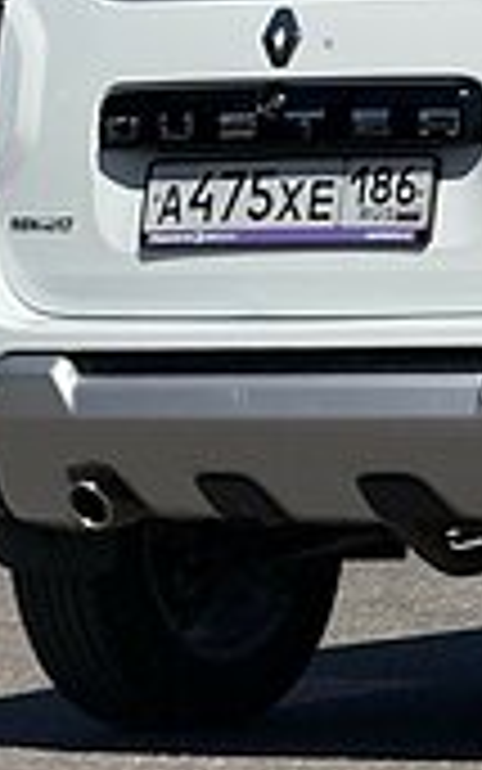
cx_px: 923
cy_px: 257
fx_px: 8568
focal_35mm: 408
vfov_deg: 5.1
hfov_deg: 3.2
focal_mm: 15.66
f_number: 2.8
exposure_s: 1/3344
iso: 40
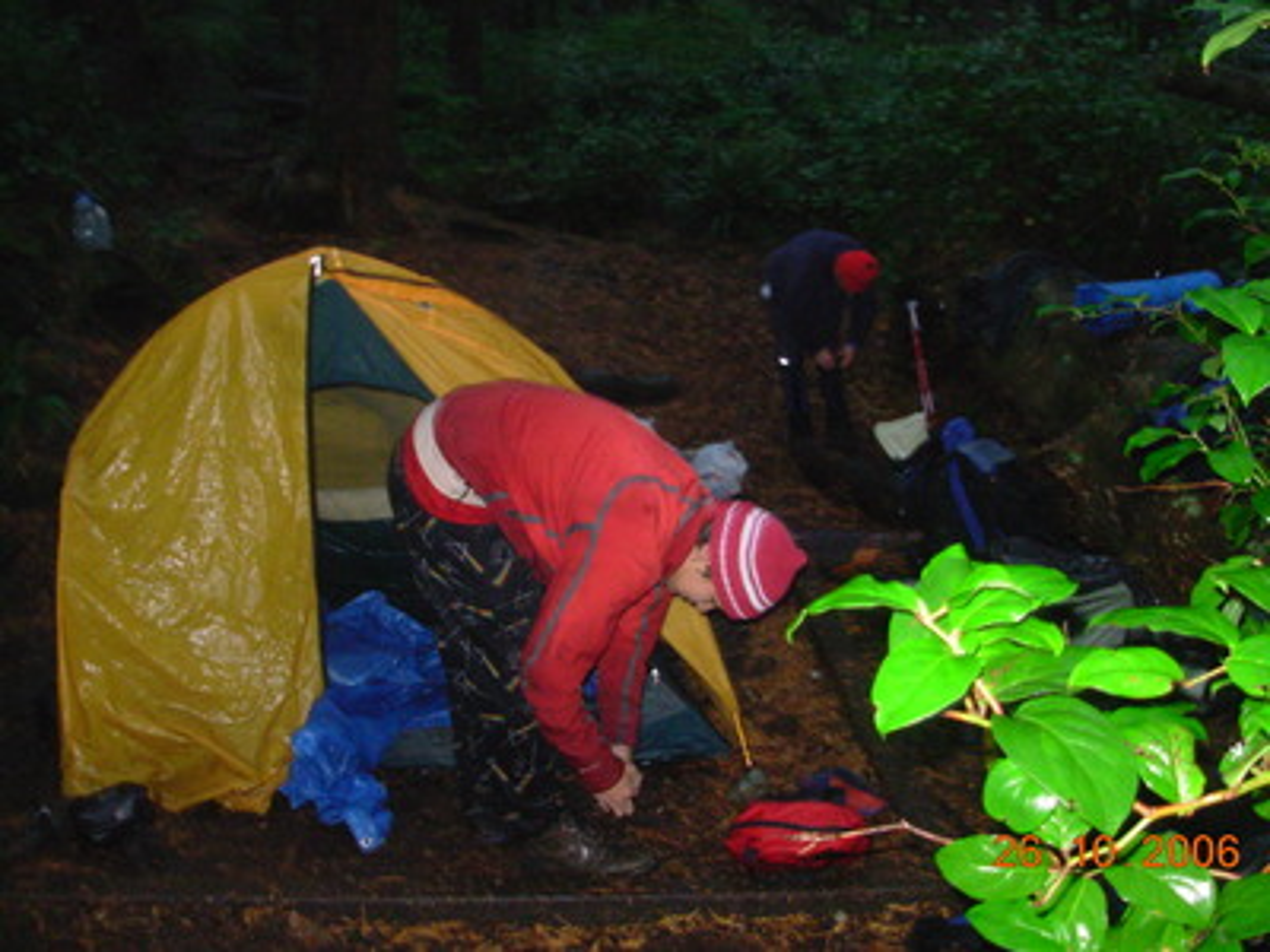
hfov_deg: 49.0
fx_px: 1394
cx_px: 635
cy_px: 476
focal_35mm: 38
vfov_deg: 37.7
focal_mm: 6.3
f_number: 2.9
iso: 200
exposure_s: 1/4
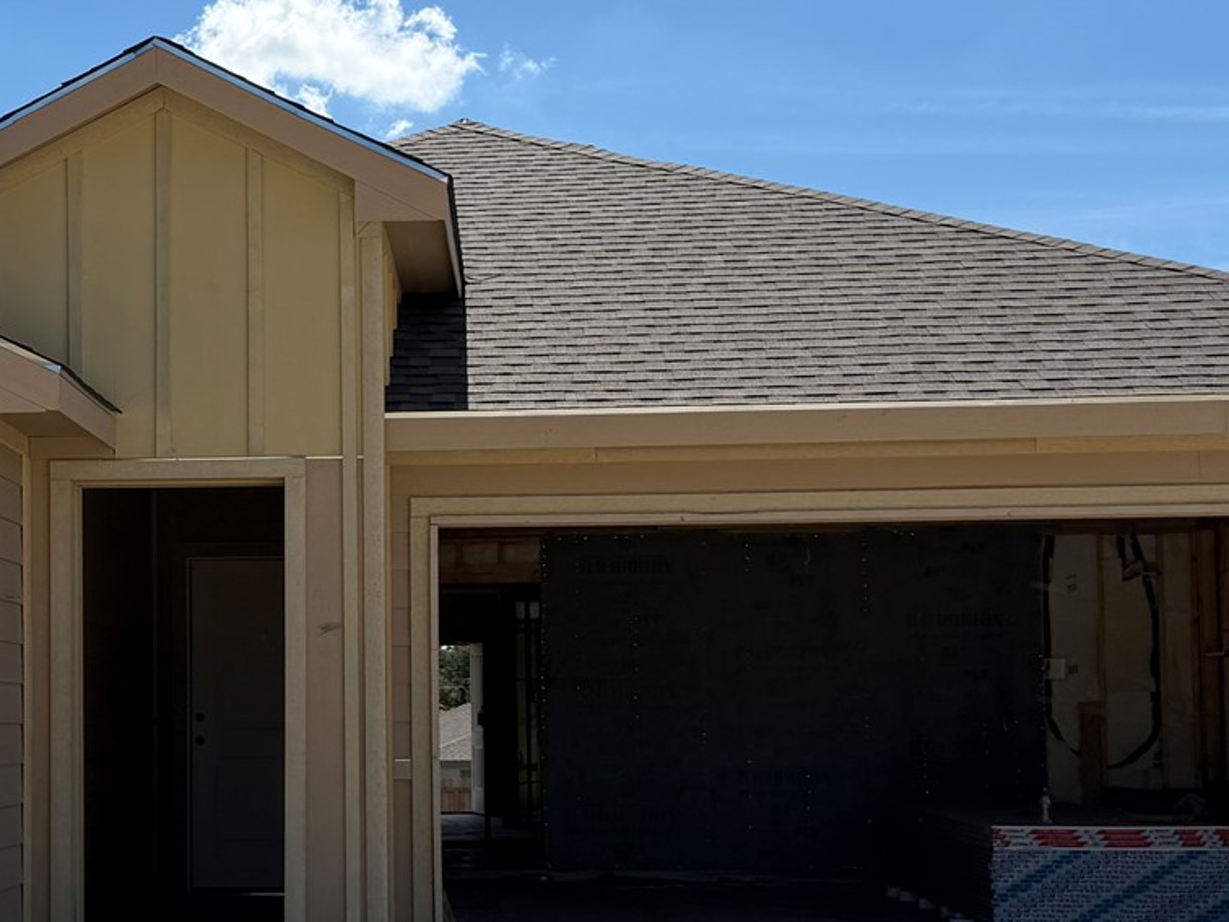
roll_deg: +0.4
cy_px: 572
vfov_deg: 22.5
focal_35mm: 65
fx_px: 2308
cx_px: 302
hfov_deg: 29.3
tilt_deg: +3.3
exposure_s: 1/7353
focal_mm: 6.76
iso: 80
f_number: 1.78
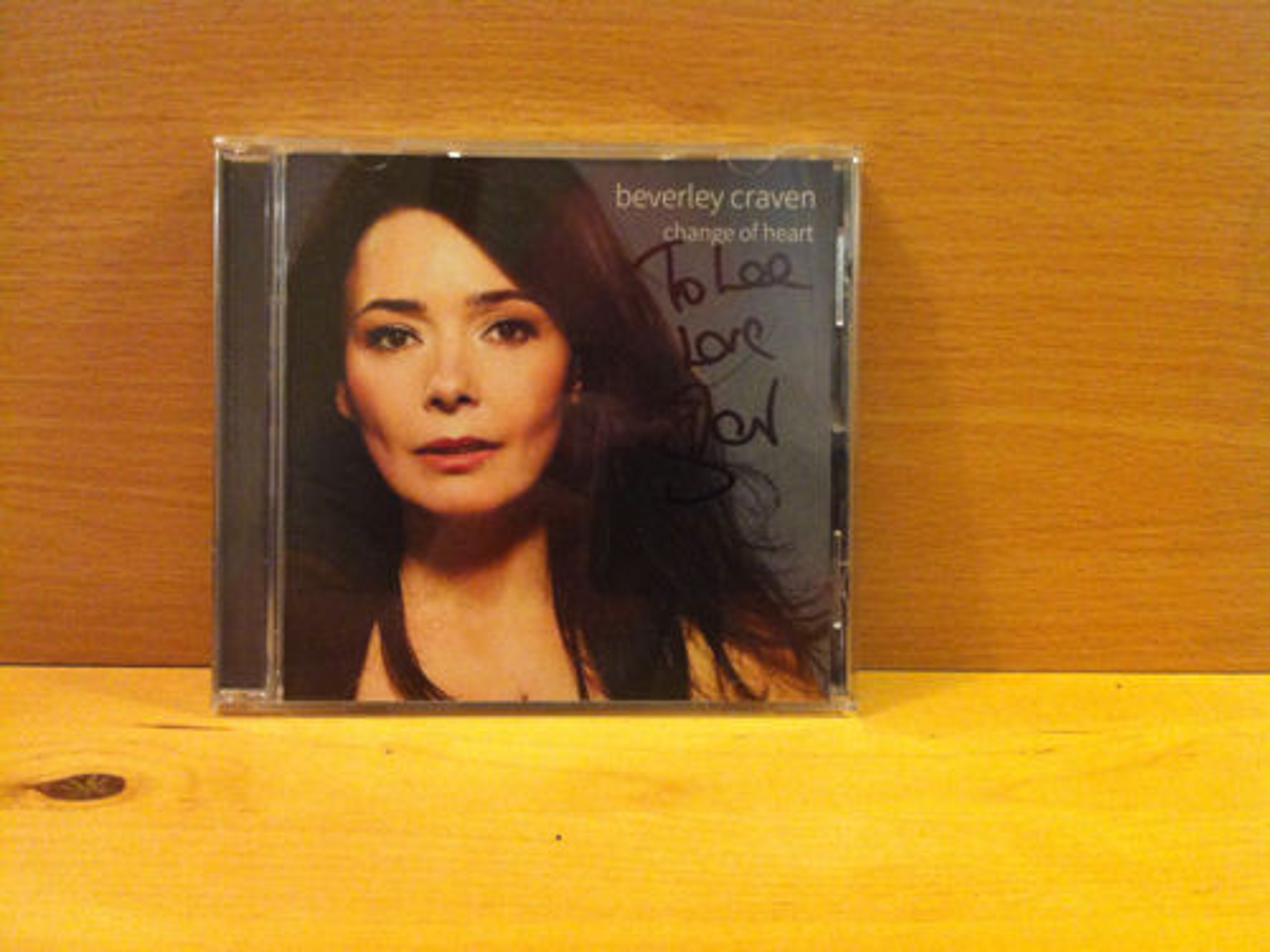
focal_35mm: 35
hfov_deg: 52.6
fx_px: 1284
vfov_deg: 40.7
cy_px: 476
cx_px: 635
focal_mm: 3.85
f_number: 2.8
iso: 320
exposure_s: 1/15
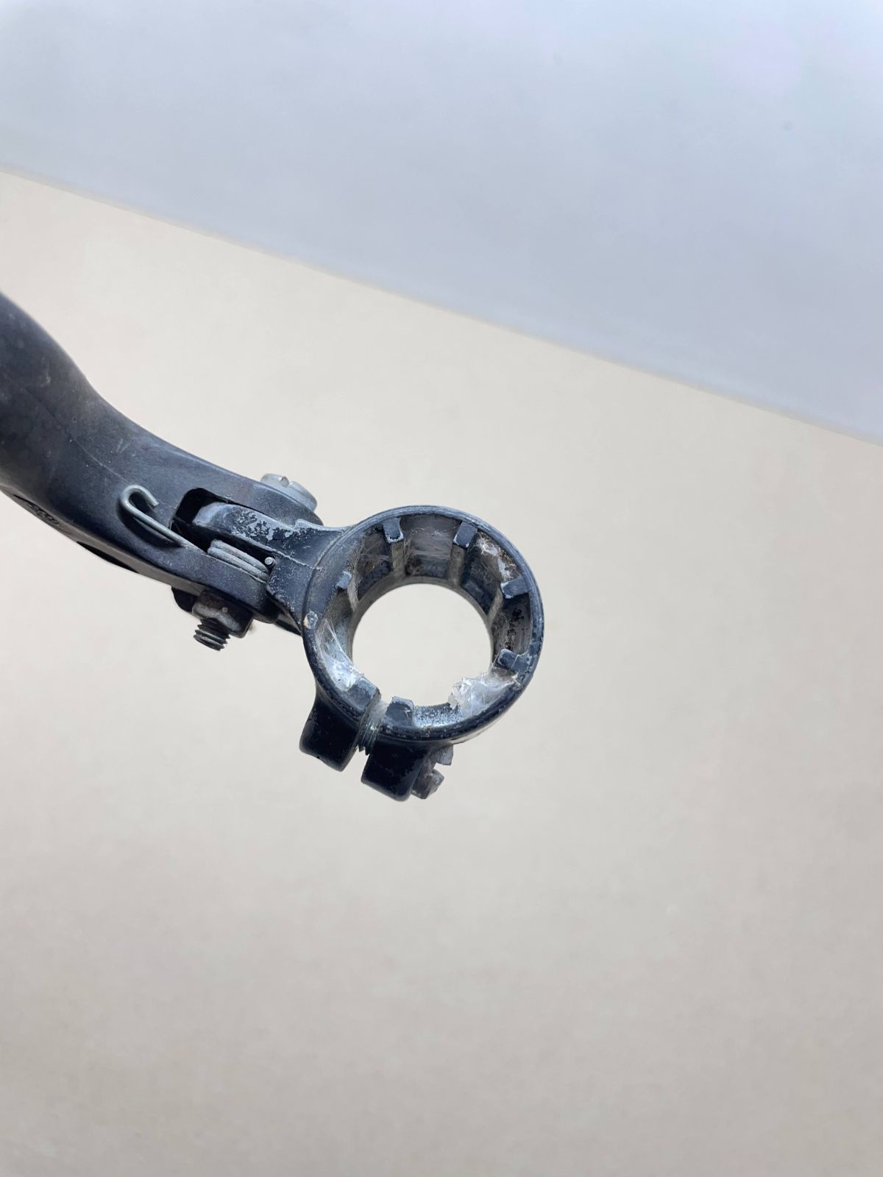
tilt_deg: -59.2
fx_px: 884
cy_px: 588
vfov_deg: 67.3
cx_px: 442
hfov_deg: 53.1
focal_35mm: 26
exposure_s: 1/100
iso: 64
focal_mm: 4.2
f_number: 1.6
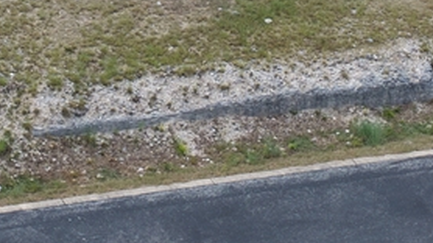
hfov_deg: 12.6
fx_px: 1962
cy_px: -157
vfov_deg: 6.9
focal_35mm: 171
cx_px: 123
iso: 100
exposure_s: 1/500
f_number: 2.8
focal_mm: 14.45
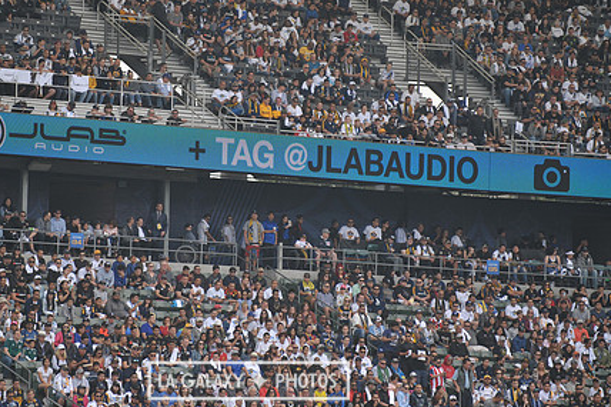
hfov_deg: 7.6
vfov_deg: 5.1
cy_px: 166
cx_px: 248
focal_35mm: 271
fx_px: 4597
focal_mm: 200
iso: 320
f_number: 3.5
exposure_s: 1/2500
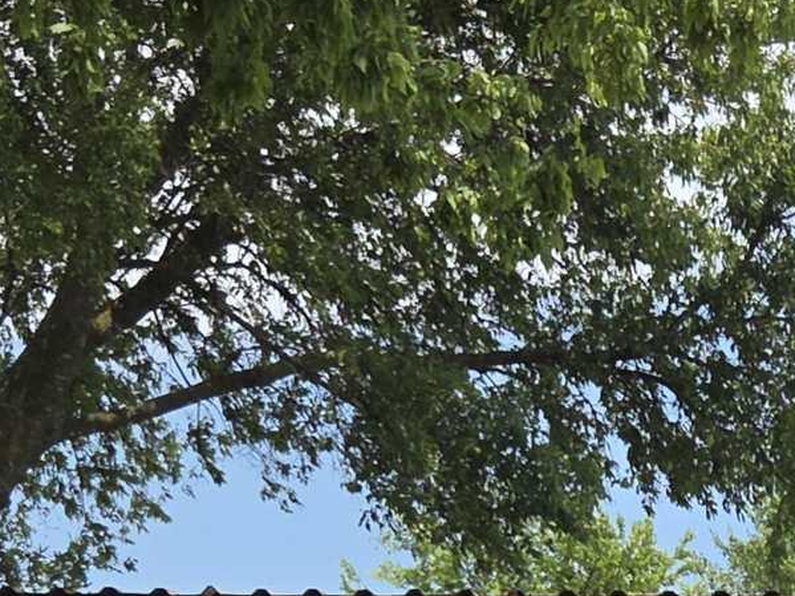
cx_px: 869
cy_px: 1013
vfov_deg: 11.7
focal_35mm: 118
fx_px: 2709
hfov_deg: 16.2
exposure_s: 1/1139
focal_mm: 5.4
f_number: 1.8
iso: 25
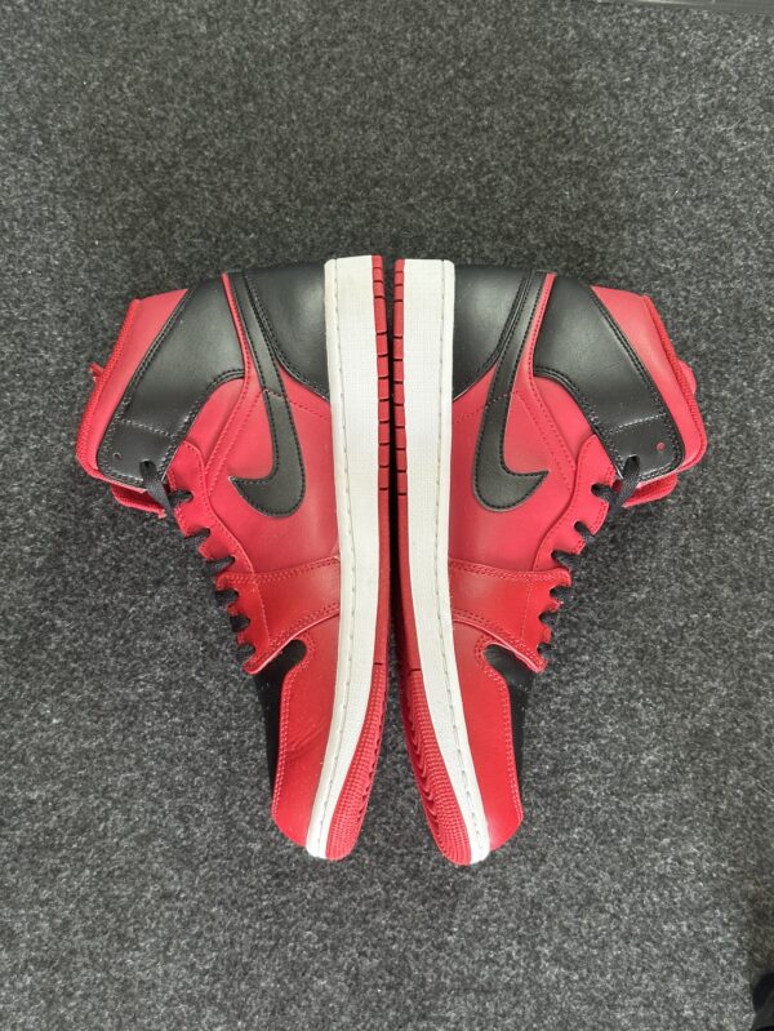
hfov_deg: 30.3
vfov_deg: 39.6
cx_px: 387
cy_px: 516
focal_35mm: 48
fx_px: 1430
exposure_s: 1/33
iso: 200
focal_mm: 6.86
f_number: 1.78
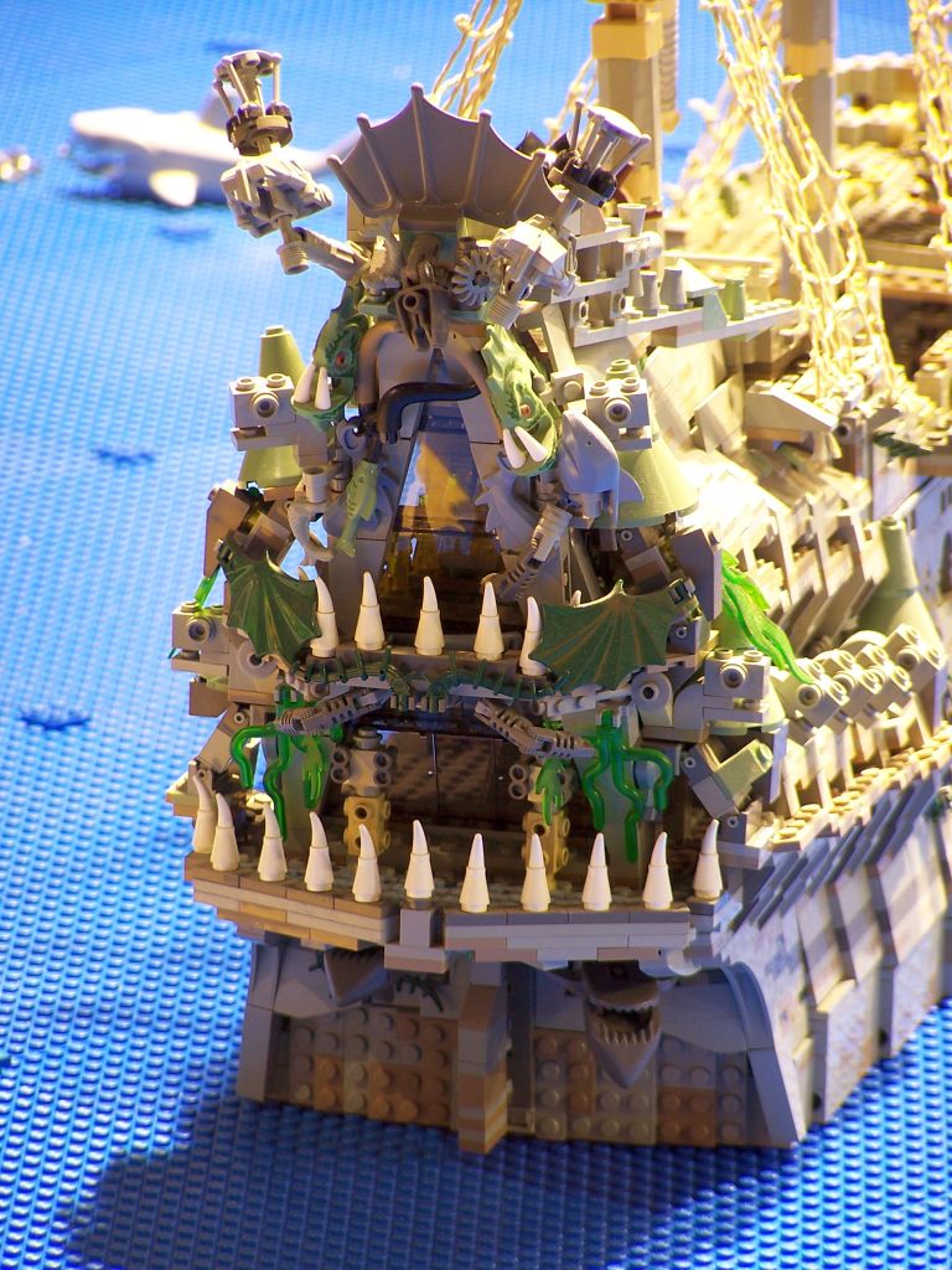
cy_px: 635
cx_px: 476
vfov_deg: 6.9
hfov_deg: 5.2
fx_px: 10561
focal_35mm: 288
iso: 80
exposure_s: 1/3
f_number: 3.6
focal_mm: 47.7
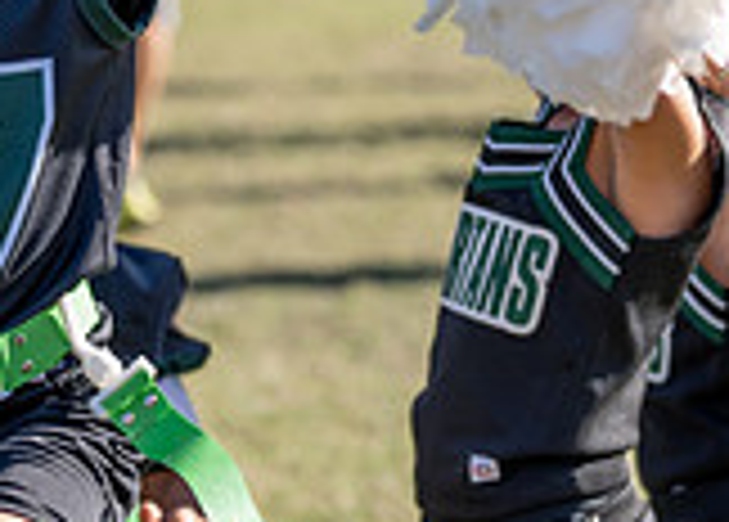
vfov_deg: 5.5
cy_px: 477
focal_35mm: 262
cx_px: -40
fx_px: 5429
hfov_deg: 7.6
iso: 160
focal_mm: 70
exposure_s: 1/1000
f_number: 2.8
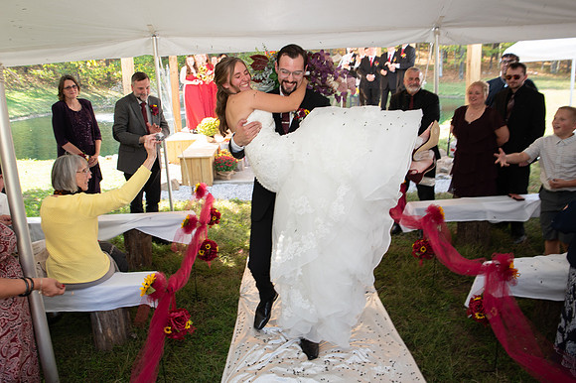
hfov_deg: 68.1
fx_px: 425
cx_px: 257
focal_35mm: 27
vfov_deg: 48.5
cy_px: 171
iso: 250
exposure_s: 1/160
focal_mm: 24
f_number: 4
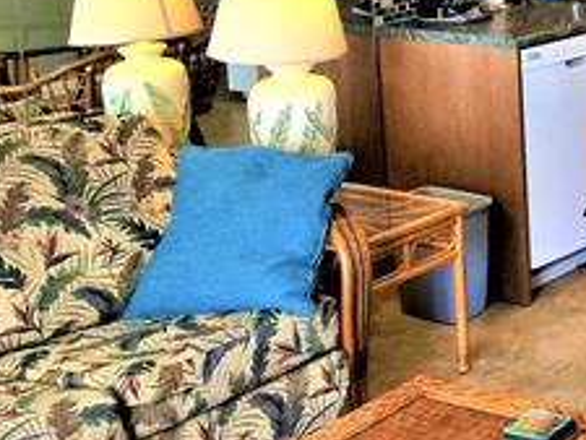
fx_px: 1355
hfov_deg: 22.0
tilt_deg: -9.1
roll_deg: +2.8
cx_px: 755
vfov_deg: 18.1
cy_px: 25
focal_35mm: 80
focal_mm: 4.15
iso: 32
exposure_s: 1/30
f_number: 2.2
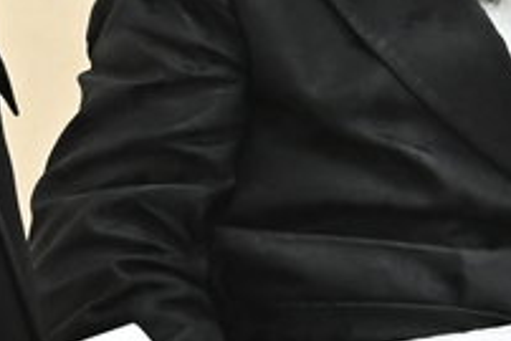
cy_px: -582
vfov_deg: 5.3
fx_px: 3537
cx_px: 164
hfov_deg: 8.3
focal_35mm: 249
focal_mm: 36
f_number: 5
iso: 2500
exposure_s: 1/125
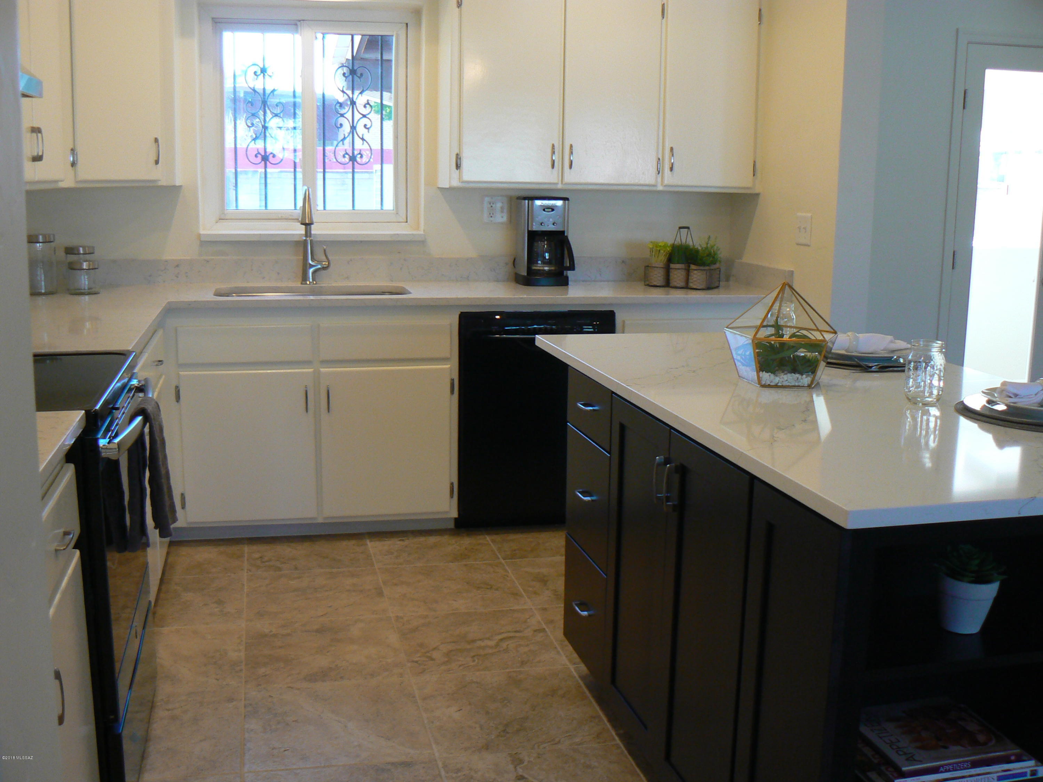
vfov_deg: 39.7
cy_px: 391
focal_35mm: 36
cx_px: 522
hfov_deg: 51.4
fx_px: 1085
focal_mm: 6
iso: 125
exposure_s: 1/30
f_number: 2.8
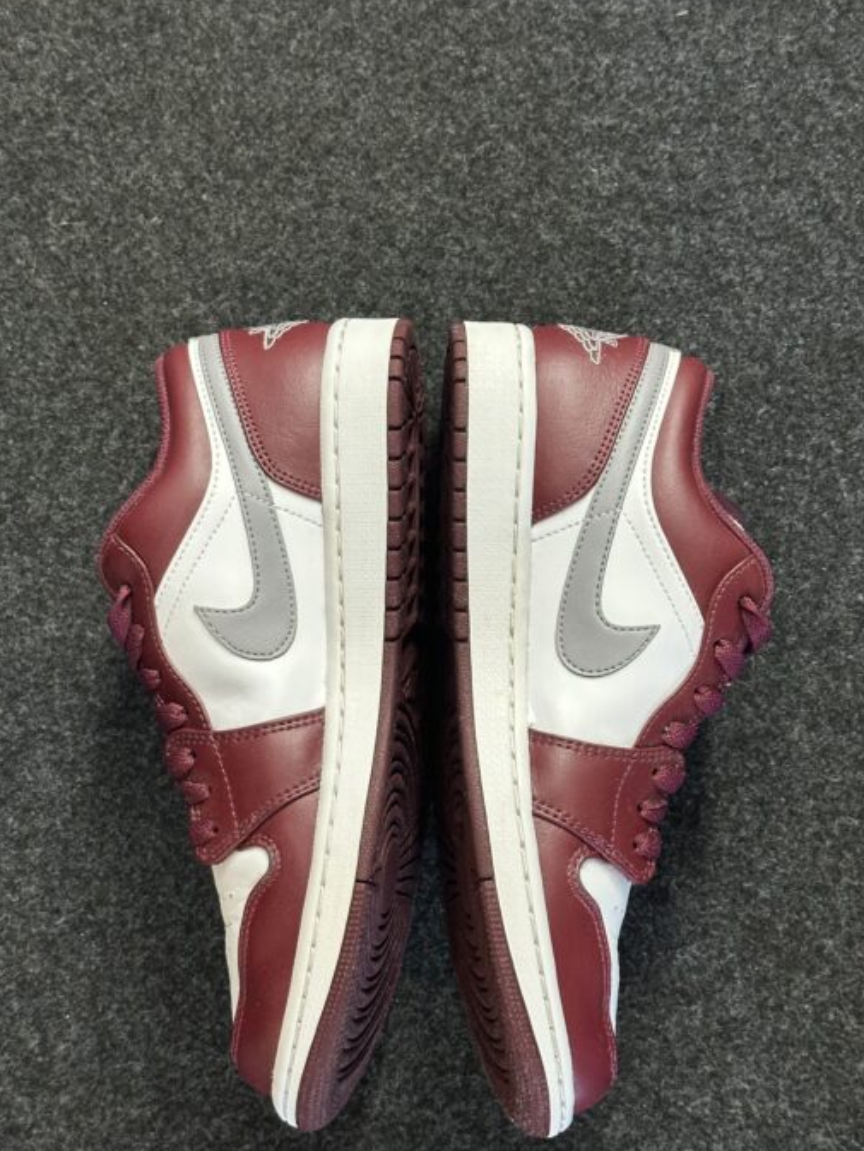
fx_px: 1896
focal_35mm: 57
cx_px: 423
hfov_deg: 25.7
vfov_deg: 33.7
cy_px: 637
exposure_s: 1/33
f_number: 1.78
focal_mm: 6.86
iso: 200
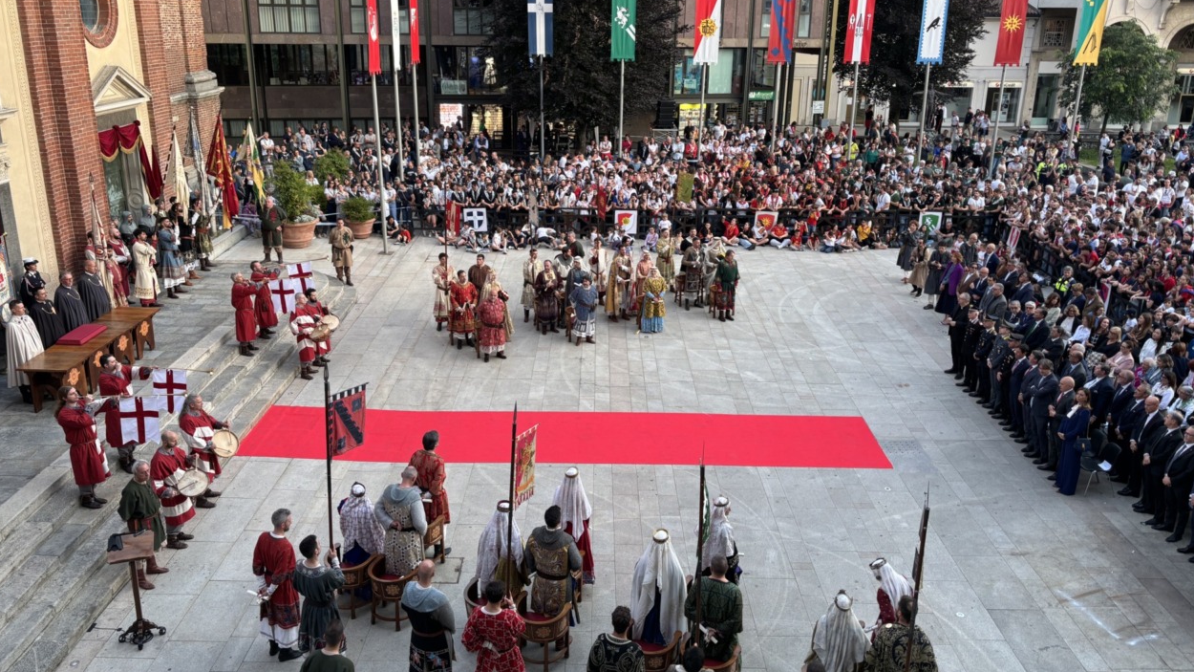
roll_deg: -1.4
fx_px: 918
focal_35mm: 29
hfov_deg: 66.1
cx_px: 602
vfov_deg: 40.1
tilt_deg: -16.8
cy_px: 292
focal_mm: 5.96
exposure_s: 1/94
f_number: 1.6
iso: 50
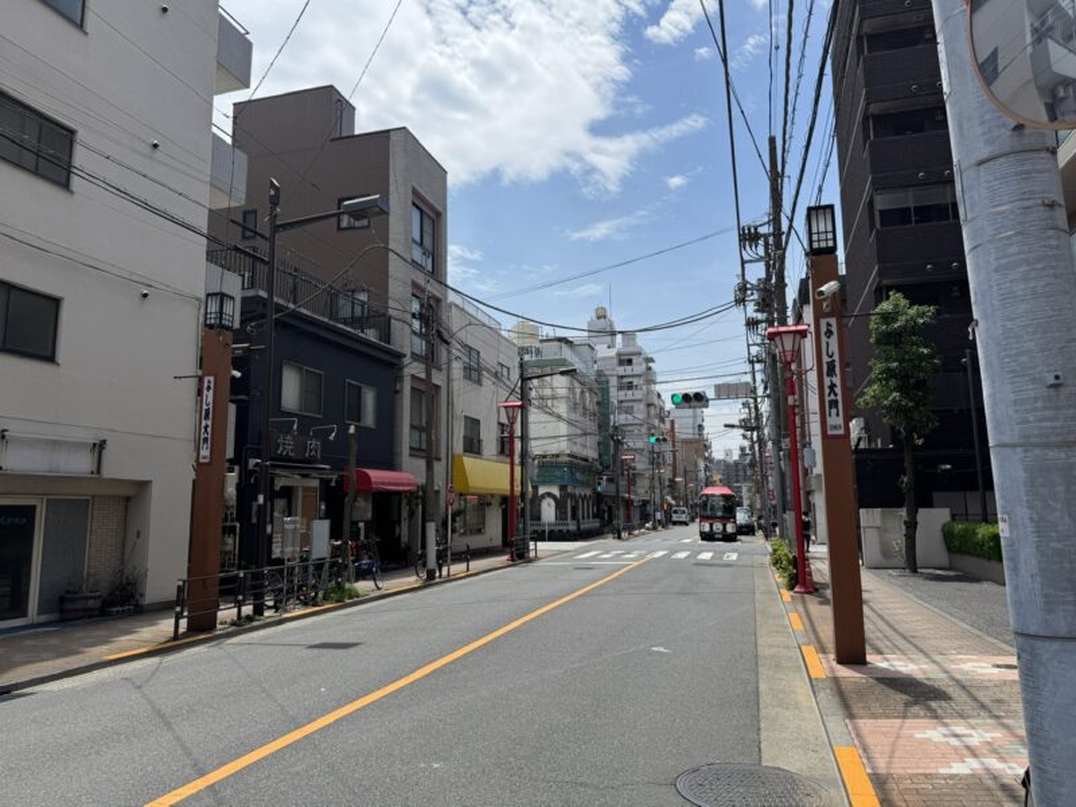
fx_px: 746
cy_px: 404
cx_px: 538
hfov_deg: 71.6
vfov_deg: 56.8
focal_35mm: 24
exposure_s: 1/4950
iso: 80
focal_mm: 6.76
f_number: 1.78
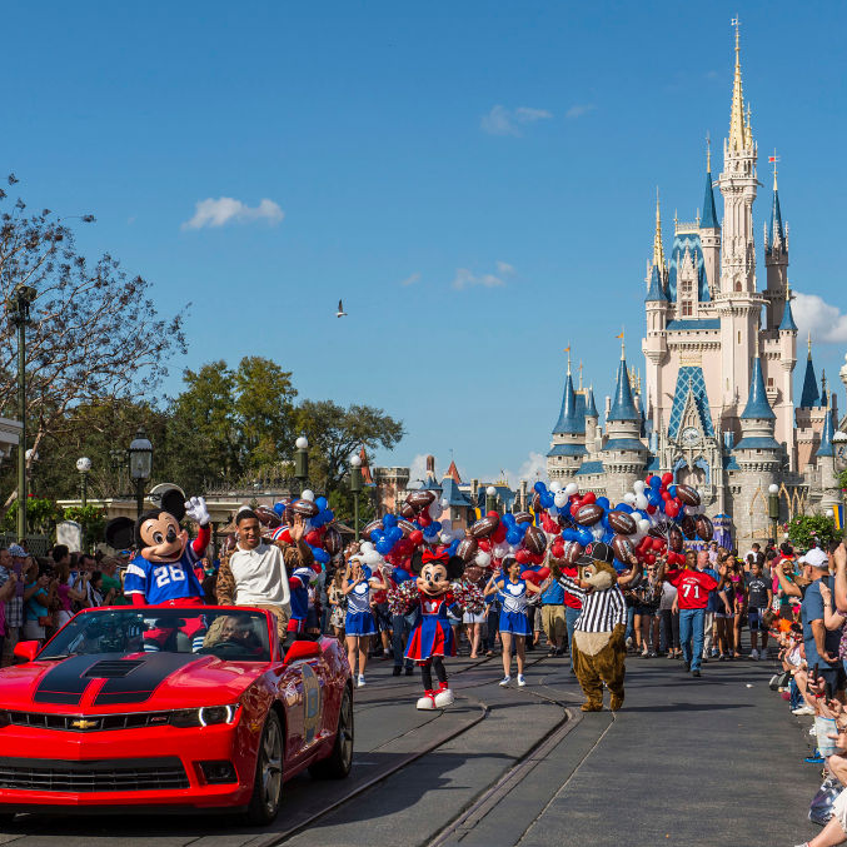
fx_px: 1993
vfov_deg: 24.0
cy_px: 425
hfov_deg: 24.0
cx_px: 468
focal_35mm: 72
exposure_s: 1/1600
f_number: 5.6
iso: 200
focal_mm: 56
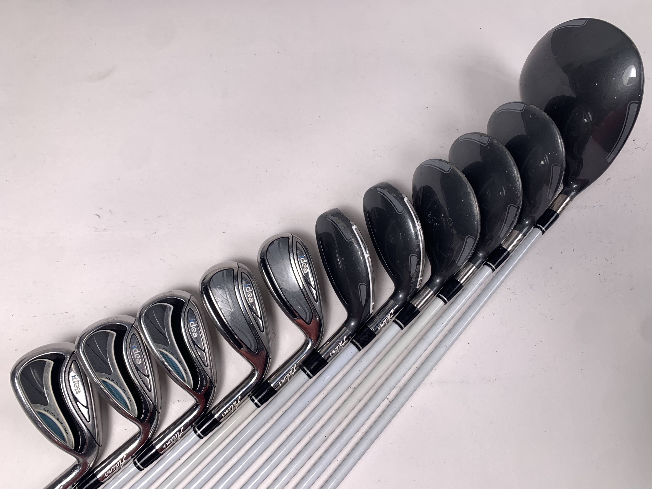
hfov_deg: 67.3
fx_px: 490
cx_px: 326
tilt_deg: -77.6
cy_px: 244
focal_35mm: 26
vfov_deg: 53.1
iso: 25
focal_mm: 4.25
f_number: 1.8
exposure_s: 1/135
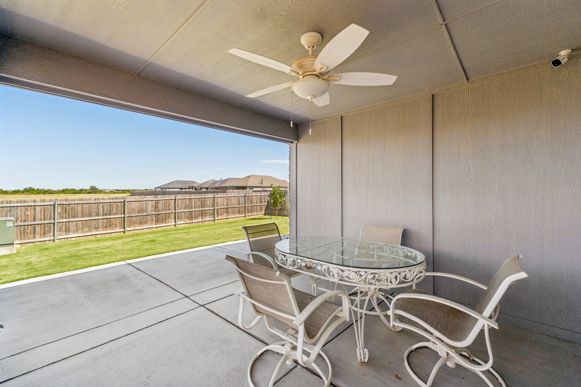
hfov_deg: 100.4
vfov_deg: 77.3
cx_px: 290
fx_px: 242
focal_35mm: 15
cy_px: 194
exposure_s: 1/400
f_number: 8
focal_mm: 10
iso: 200
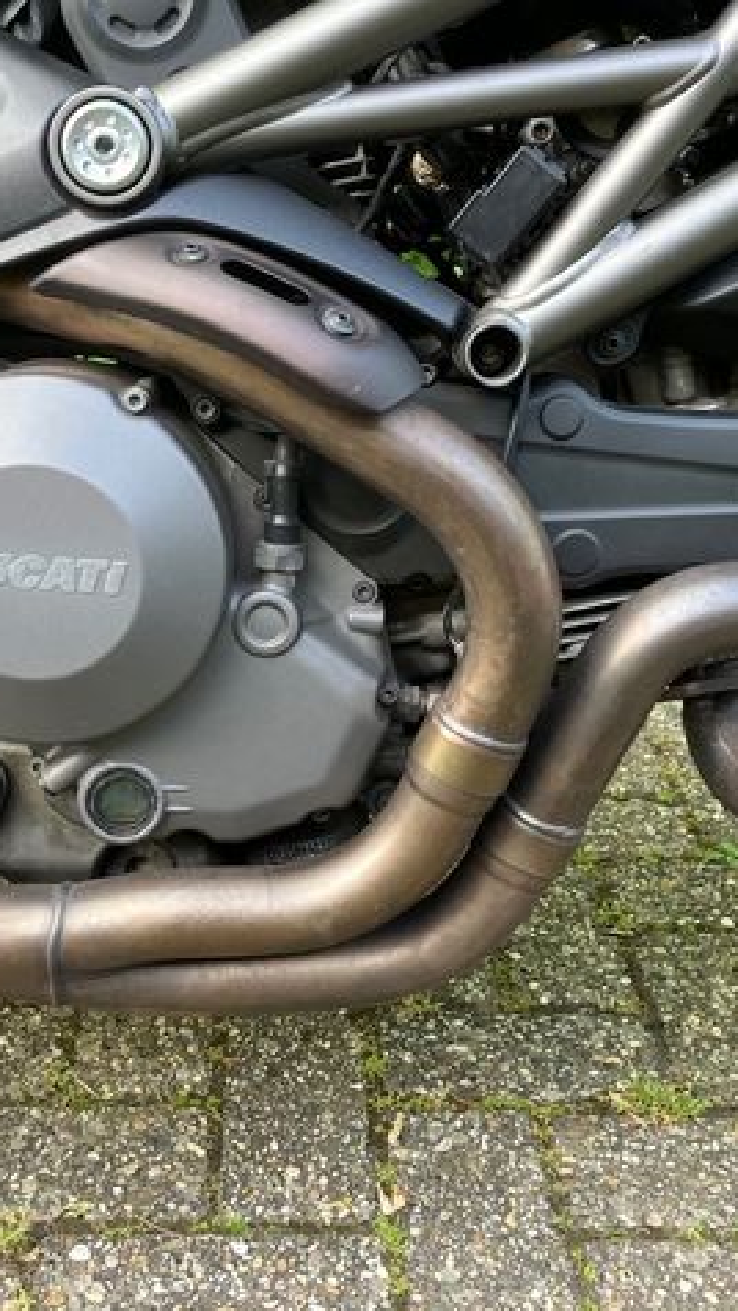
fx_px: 1425
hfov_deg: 29.0
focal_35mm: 41
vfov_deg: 49.4
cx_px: 308
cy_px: 658
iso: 80
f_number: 1.8
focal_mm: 3.99
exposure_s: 1/116
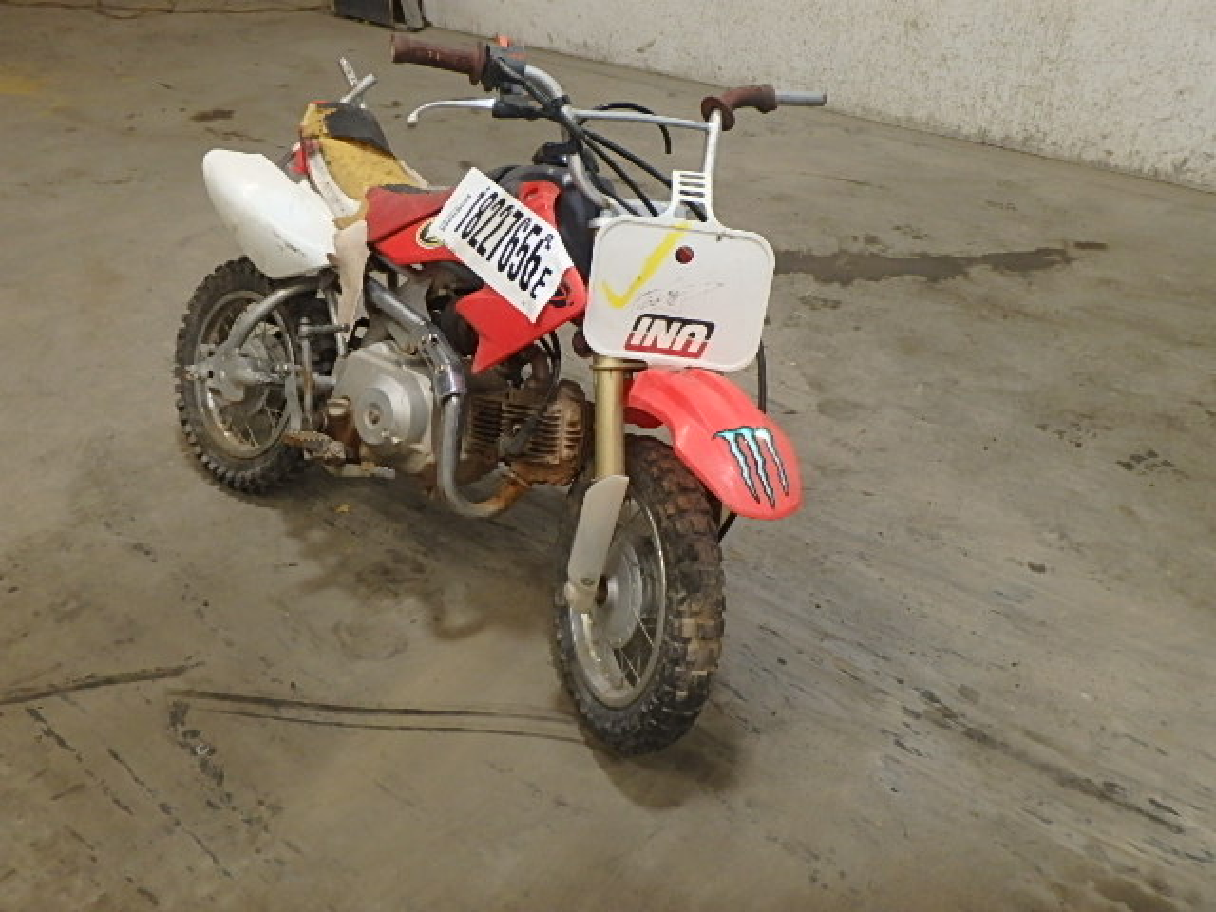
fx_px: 1089
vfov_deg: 45.4
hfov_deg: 58.4
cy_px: 456
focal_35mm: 31
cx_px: 608
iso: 400
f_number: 4.7
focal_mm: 5.6
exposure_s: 1/30
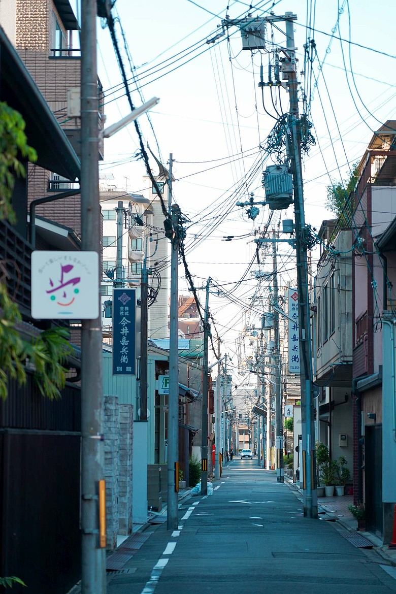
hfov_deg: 13.0
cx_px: 198
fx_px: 1732
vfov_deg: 19.5
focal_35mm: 105
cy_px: 297
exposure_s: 1/125
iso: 100
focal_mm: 105
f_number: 4
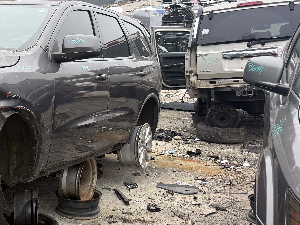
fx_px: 477
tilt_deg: -12.0
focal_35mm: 55
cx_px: -39
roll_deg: -2.0
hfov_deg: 30.7
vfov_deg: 26.5
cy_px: 122
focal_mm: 6.76
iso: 100
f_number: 1.78
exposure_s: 1/528
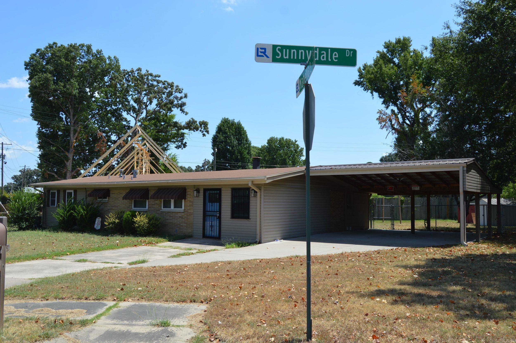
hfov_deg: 62.0
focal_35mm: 30
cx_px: 258
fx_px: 430
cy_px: 172
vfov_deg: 43.5
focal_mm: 20
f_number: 8
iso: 100
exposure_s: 1/250
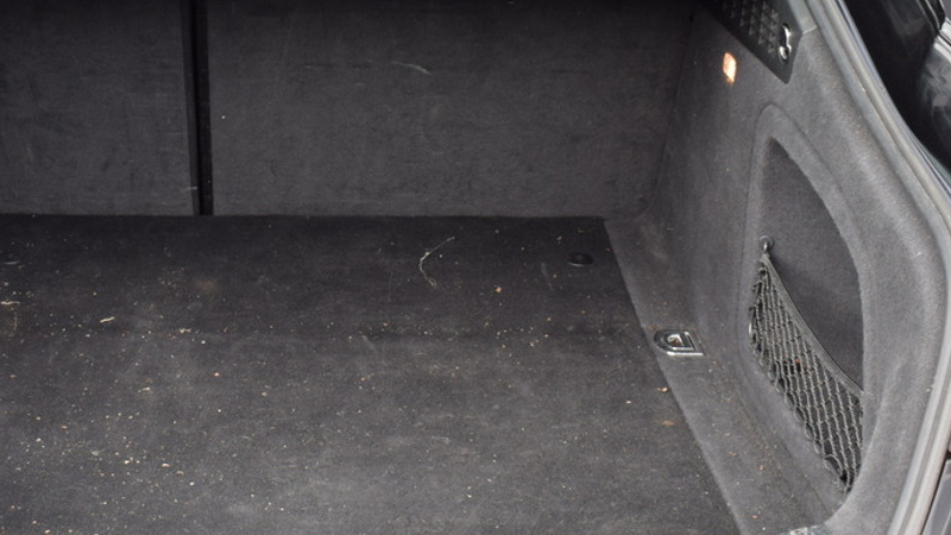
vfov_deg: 18.2
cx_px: 303
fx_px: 1664
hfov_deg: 31.6
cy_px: 163
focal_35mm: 66
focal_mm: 24
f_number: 6.3
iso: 400
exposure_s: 1/160
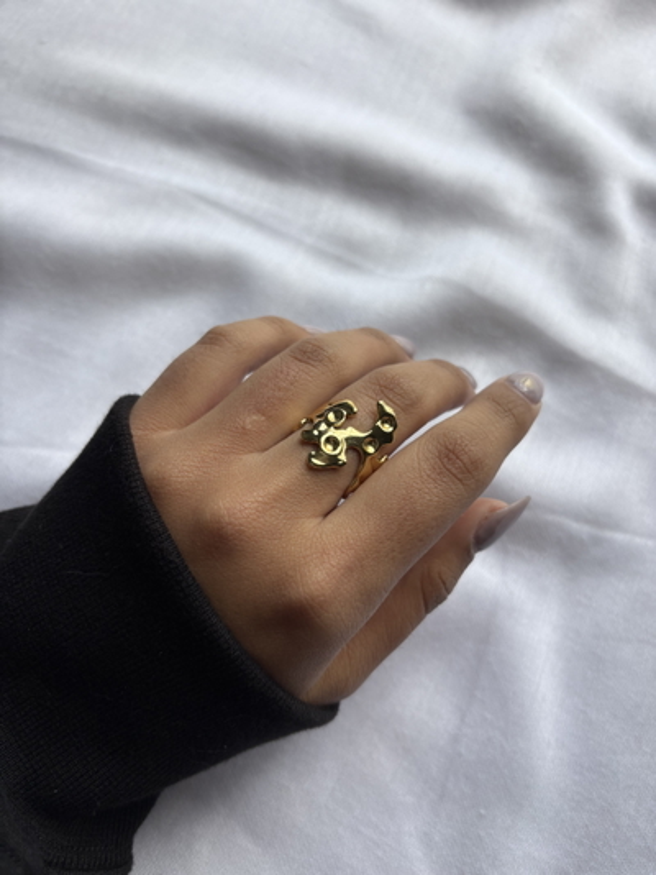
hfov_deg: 53.1
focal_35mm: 26
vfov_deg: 67.3
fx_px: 657
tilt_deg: -71.3
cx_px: 328
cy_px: 438
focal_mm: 5.96
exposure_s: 1/424
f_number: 1.6
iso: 50
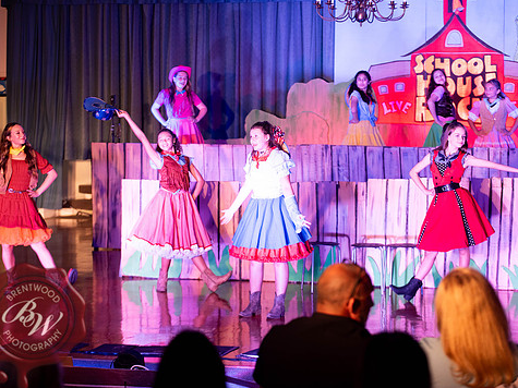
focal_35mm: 108
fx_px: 1616
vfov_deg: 13.7
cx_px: 288
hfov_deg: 18.2
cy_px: 183
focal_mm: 92
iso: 720
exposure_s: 1/100
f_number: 2.8
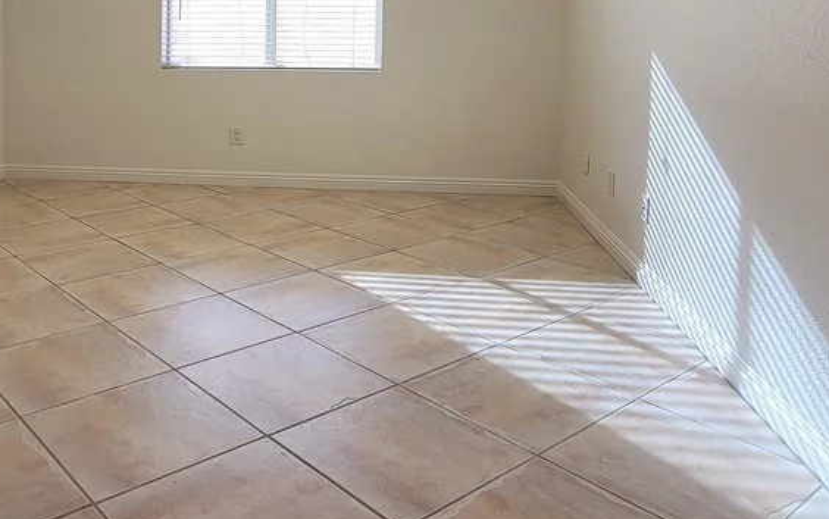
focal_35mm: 25
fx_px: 565
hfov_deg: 65.9
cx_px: 165
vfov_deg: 44.0
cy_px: 32
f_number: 2.2
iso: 64
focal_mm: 2.2
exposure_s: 1/120
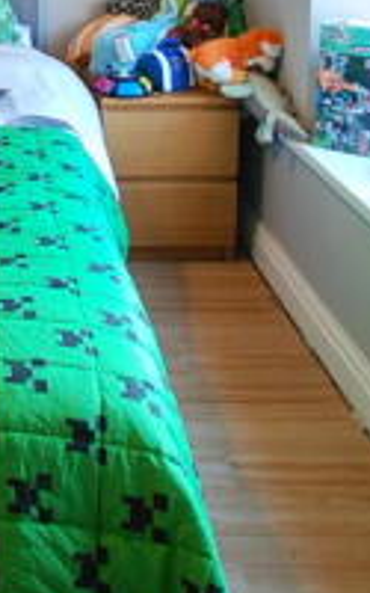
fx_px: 807
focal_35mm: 50
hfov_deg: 22.2
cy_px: -27
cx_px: -154
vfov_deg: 35.6
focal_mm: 10
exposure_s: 1/13
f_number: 3.5
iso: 200
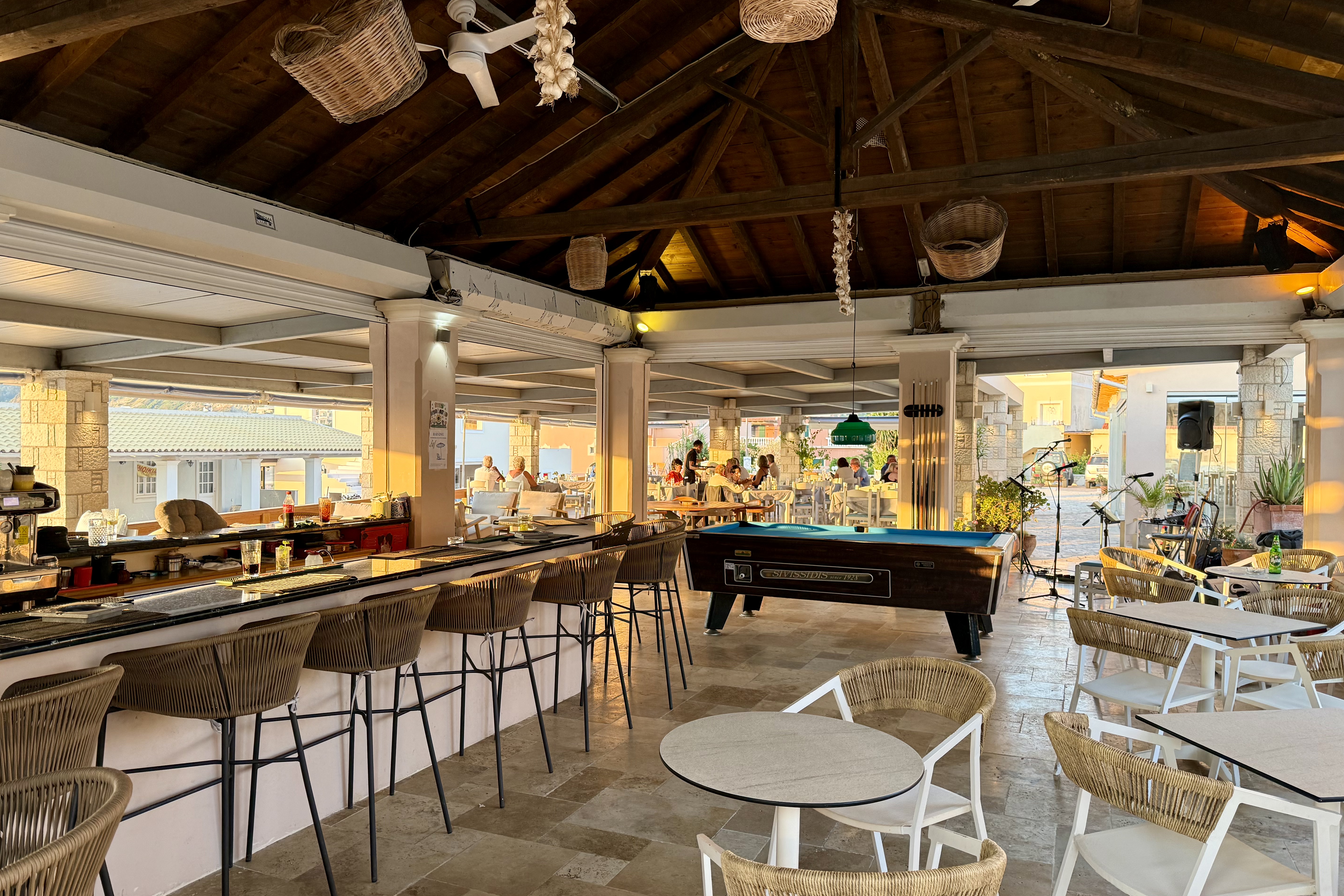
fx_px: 933
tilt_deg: -1.5
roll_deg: -1.0
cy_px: 456
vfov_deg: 51.3
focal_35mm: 25
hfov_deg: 71.5
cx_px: 671
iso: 160
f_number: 1.78
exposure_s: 1/193
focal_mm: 6.76
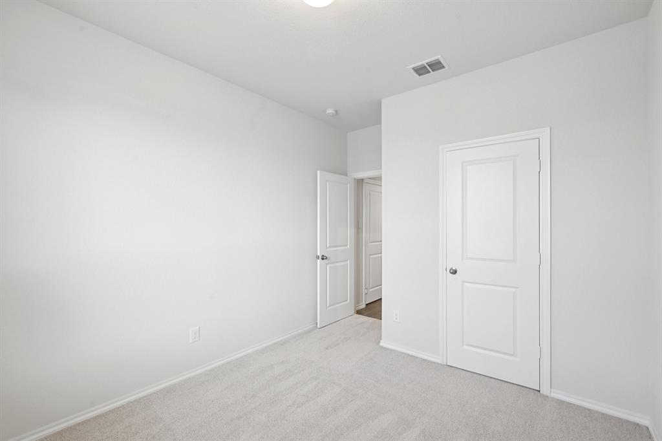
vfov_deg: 75.5
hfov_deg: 98.6
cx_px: 331
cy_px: 220
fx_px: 285
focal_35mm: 16
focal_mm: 15.5
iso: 400
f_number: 8
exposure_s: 1/50
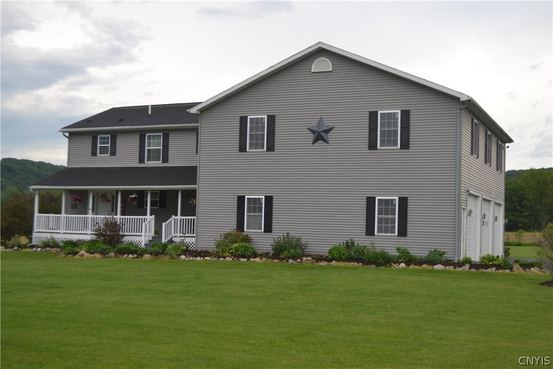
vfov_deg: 28.1
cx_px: 276
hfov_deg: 41.1
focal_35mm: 48
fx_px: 737
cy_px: 184
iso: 100
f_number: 5.6
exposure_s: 1/200
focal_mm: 32
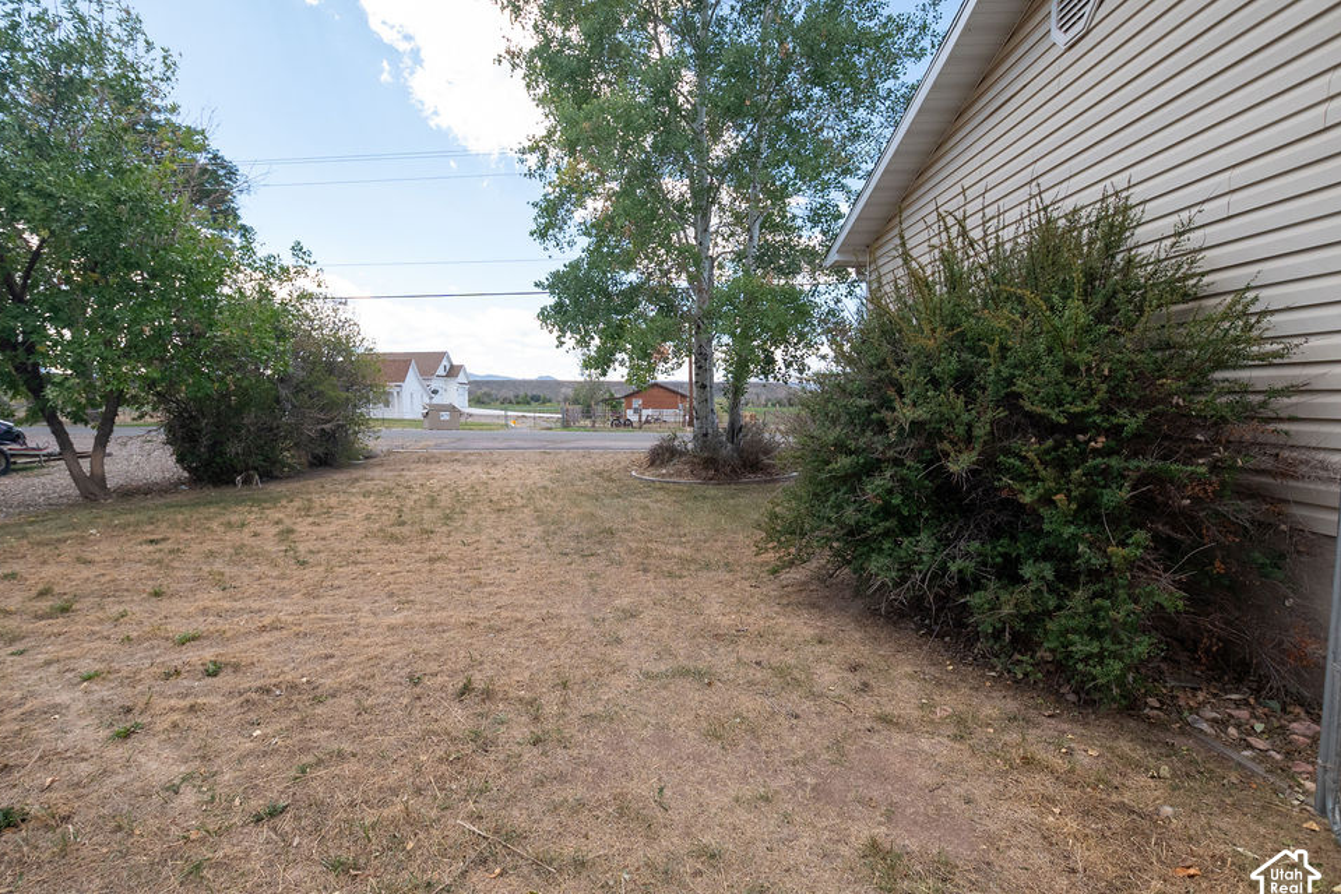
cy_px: 455
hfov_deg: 96.6
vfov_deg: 73.7
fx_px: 596
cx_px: 627
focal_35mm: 16
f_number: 5
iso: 500
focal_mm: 10
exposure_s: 1/1000
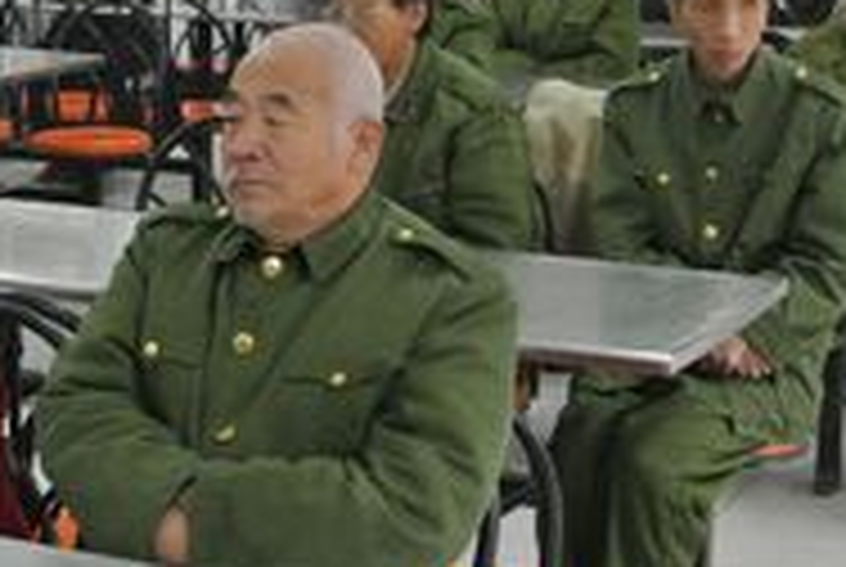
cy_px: -38
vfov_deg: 14.3
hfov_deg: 21.5
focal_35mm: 94
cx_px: 248
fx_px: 2212
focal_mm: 15.7
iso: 1600
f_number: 4.2
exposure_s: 1/30
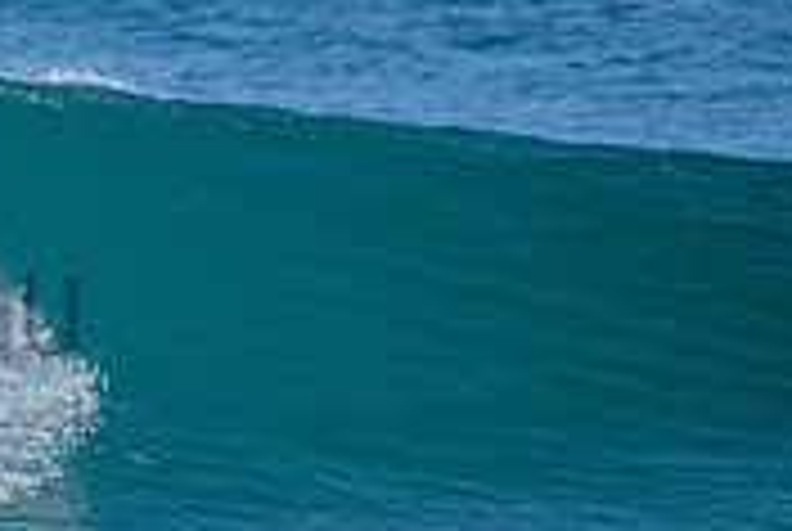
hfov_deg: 1.3
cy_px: 254
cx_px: -396
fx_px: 36273
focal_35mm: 1646
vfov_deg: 0.8
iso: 320
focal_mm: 500
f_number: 5.6
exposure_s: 1/2500
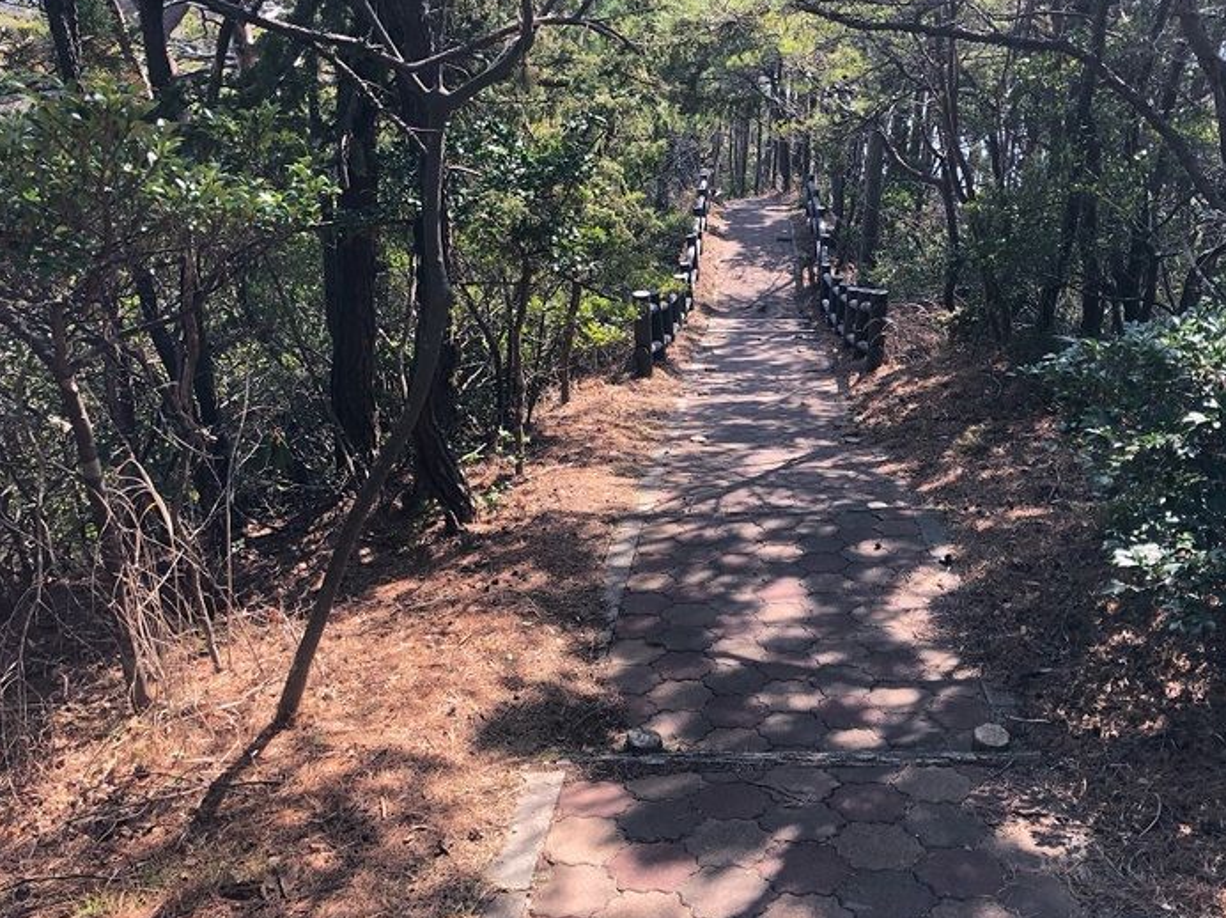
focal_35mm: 33
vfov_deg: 42.9
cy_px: 428
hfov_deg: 55.1
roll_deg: +0.4
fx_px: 1168
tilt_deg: -21.7
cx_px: 715
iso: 20
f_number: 1.8
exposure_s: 1/191
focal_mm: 3.99
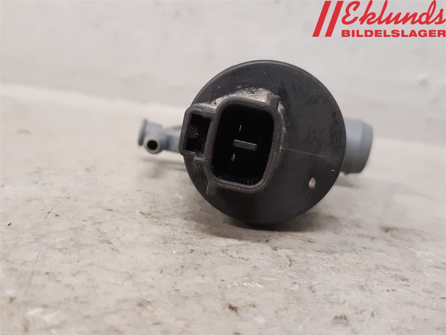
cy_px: 168
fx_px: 335
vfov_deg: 53.1
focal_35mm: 26
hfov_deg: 67.3
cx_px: 223
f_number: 1.7
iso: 200
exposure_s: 1/33
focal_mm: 3.93
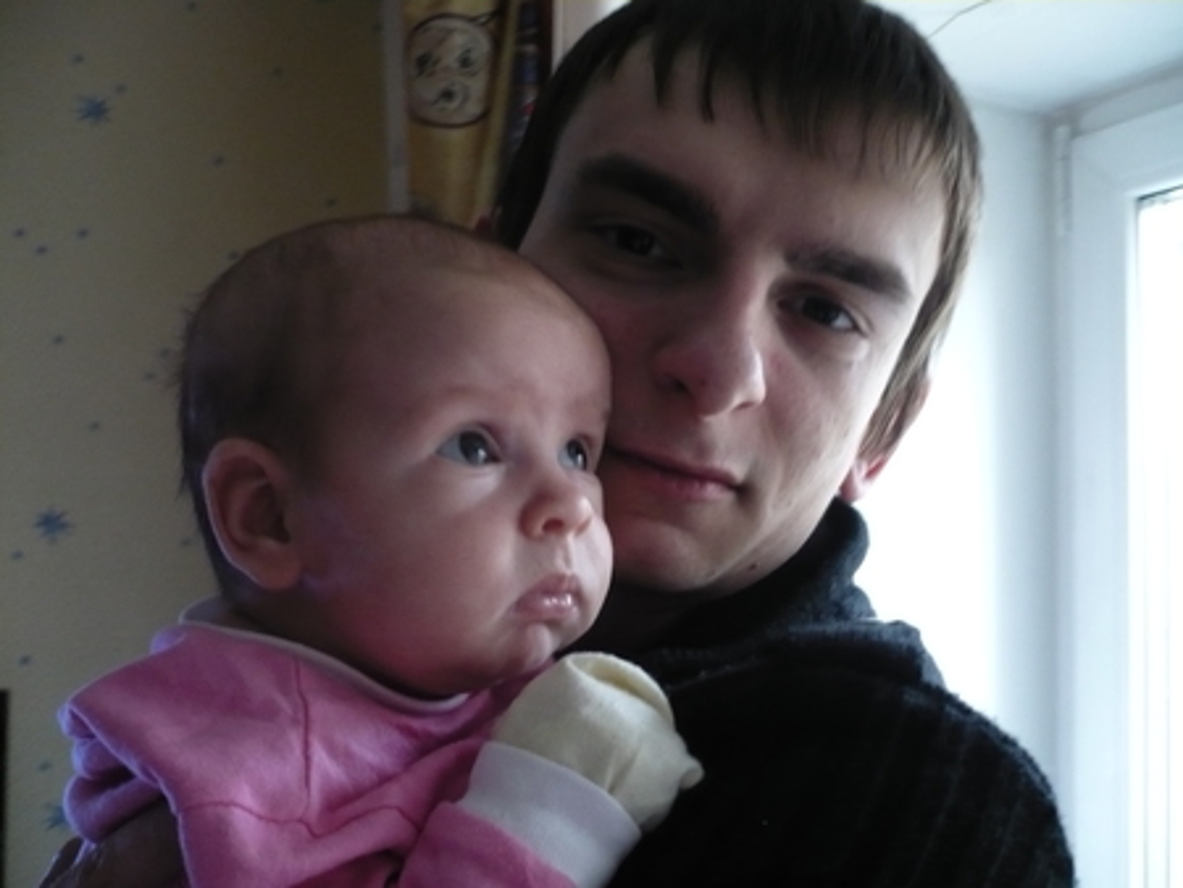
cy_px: 444
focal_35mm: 35
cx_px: 592
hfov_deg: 52.6
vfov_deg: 40.7
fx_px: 1197
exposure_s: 1/8
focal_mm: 5.8
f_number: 2.8
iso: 320
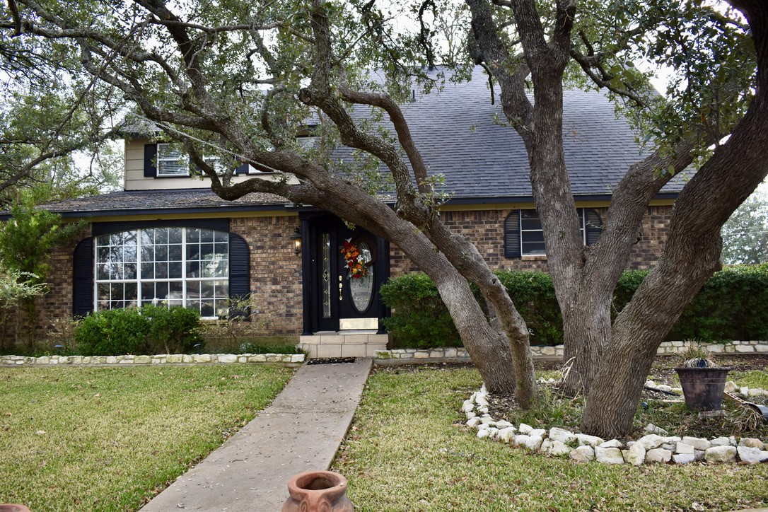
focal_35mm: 33
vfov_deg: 40.0
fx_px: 704
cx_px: 384
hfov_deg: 57.2
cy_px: 256
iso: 400
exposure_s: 1/250
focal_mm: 22
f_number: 5
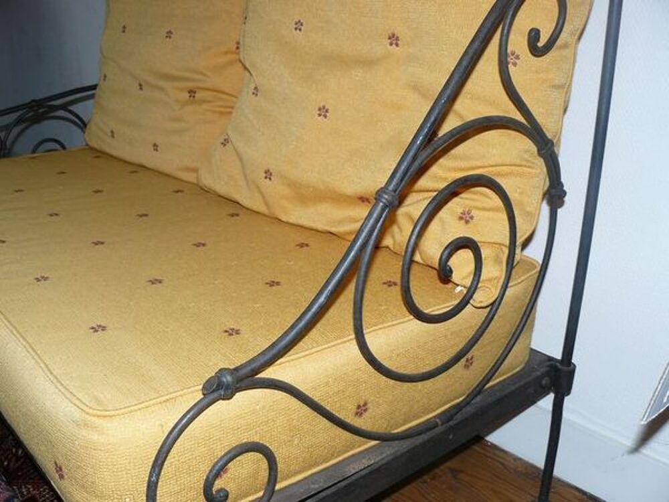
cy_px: 251
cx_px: 334
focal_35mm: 36
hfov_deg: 51.4
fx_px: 696
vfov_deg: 39.7
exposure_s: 1/40
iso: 100
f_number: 2.8
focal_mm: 6
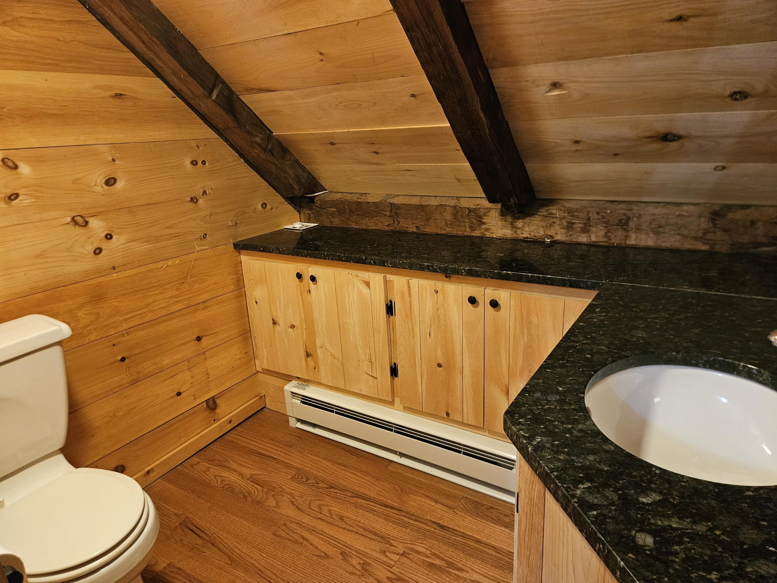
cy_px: 292
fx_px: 516
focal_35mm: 23
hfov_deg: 73.9
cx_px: 388
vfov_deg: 58.9
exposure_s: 1/40
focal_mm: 5.4
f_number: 1.8
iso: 640
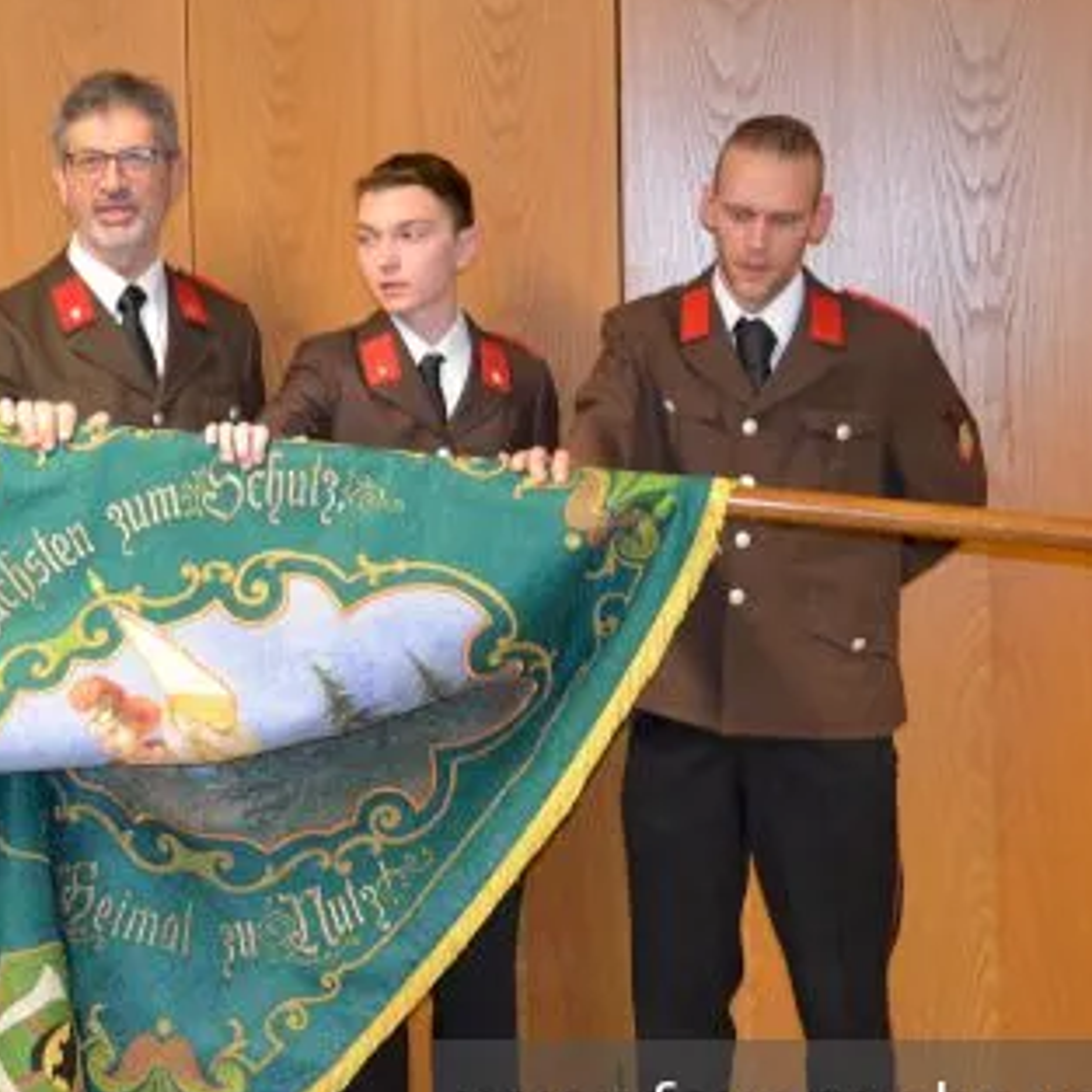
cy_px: 440
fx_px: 2641
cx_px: 140
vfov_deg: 23.3
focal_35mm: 74
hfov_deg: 22.9
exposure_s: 1/60
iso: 2200
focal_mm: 28
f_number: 4
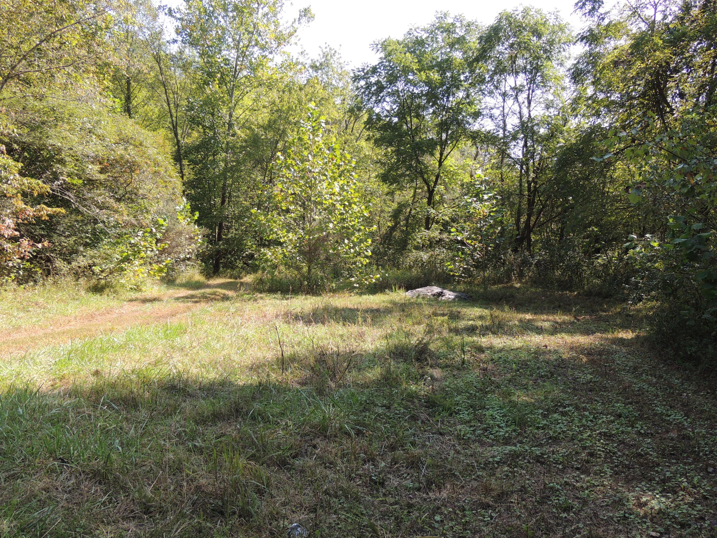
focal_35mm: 30
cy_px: 269
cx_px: 358
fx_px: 621
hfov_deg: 60.0
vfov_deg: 46.8
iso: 100
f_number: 3.1
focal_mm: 5.3
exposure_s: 1/250
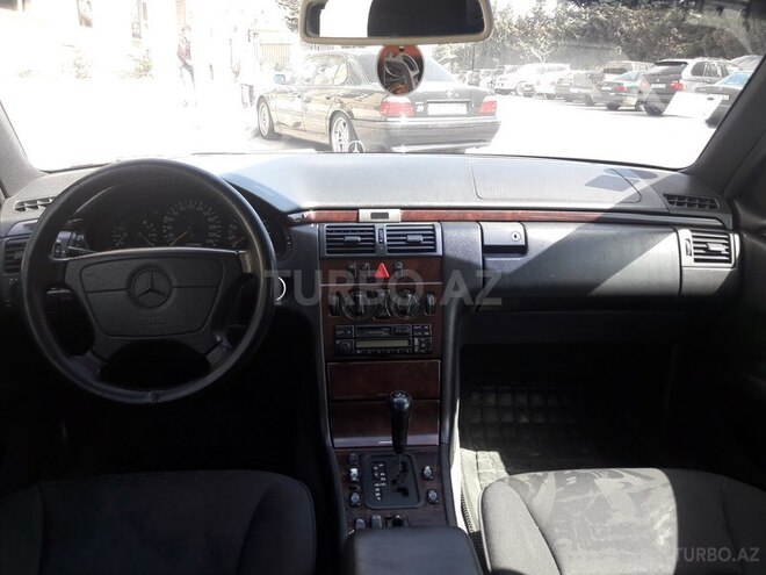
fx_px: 620
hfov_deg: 63.4
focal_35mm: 28
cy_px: 288
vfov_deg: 49.7
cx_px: 383
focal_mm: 3.7
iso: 40
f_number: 1.9
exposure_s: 1/134
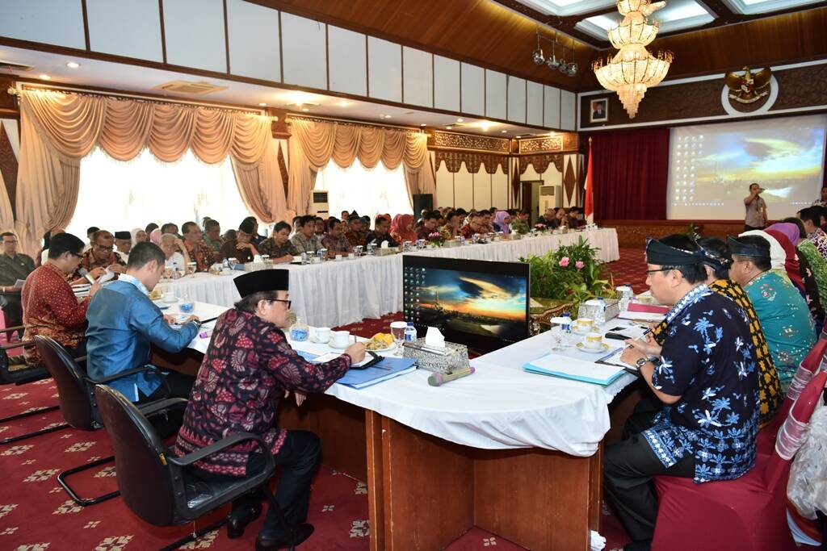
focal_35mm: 24
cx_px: 414
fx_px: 551
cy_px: 276
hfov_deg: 73.7
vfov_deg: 53.1
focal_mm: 24
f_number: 2.8
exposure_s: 1/100
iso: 800
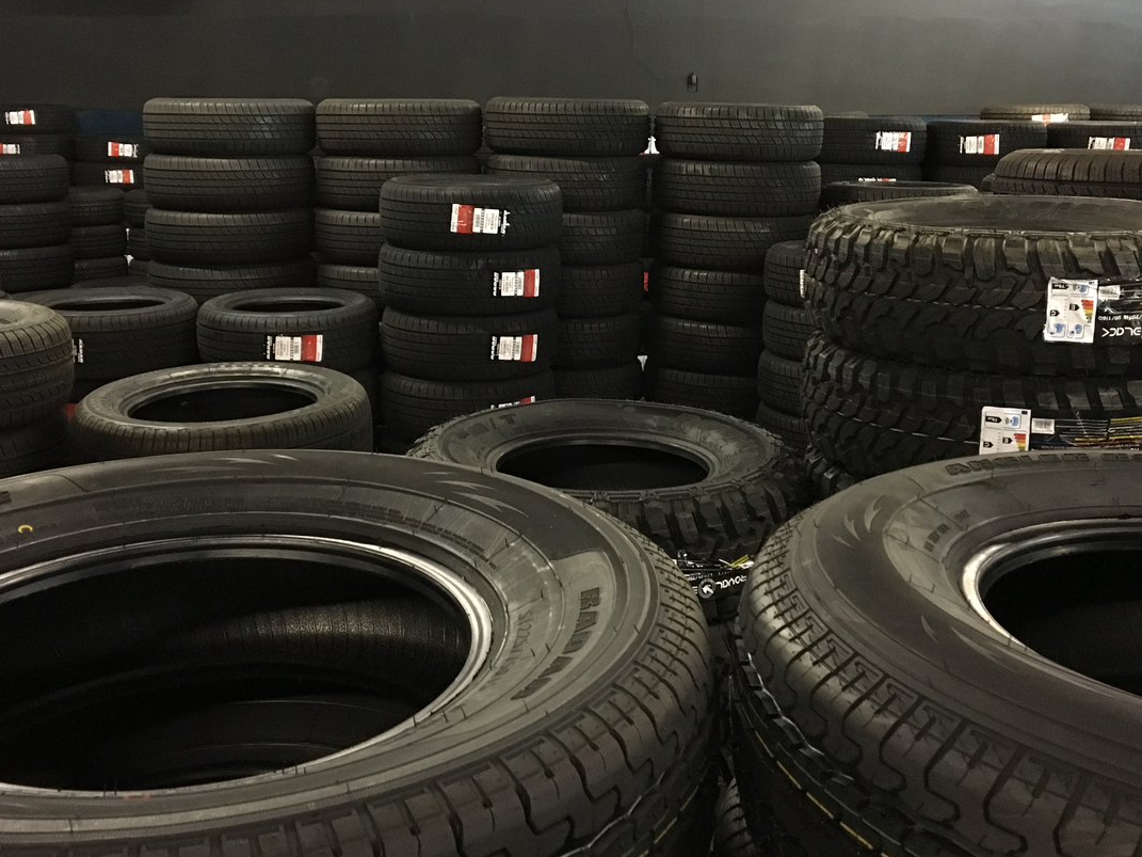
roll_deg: -1.1
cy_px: 328
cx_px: 548
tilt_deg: -10.8
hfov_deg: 47.9
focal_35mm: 39
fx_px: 1286
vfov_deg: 36.6
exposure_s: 1/15
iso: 250
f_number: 2.2
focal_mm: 4.15
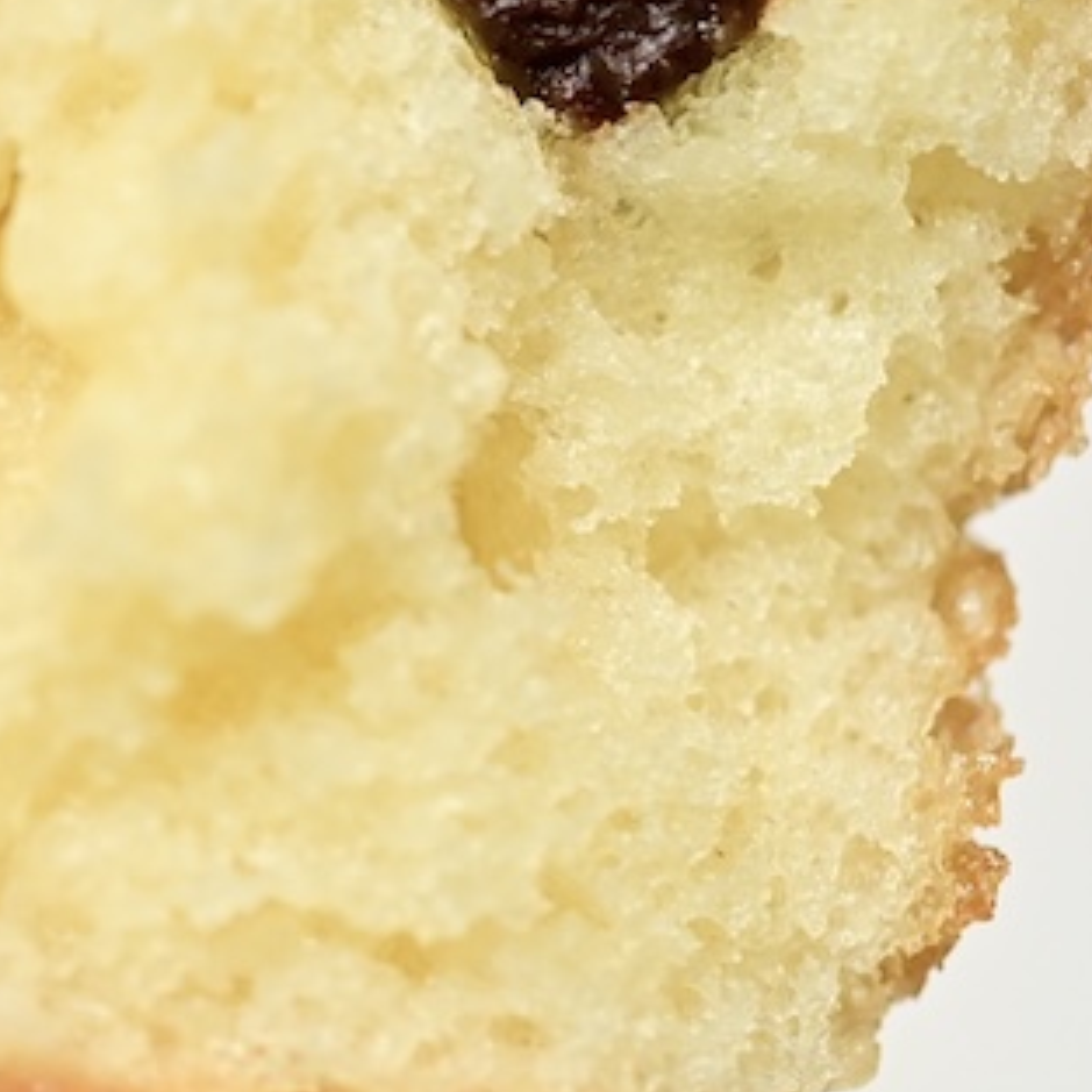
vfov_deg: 10.7
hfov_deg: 10.6
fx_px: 5818
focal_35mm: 163
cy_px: 476
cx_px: -136
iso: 3200
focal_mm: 60
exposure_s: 1/200
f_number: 4
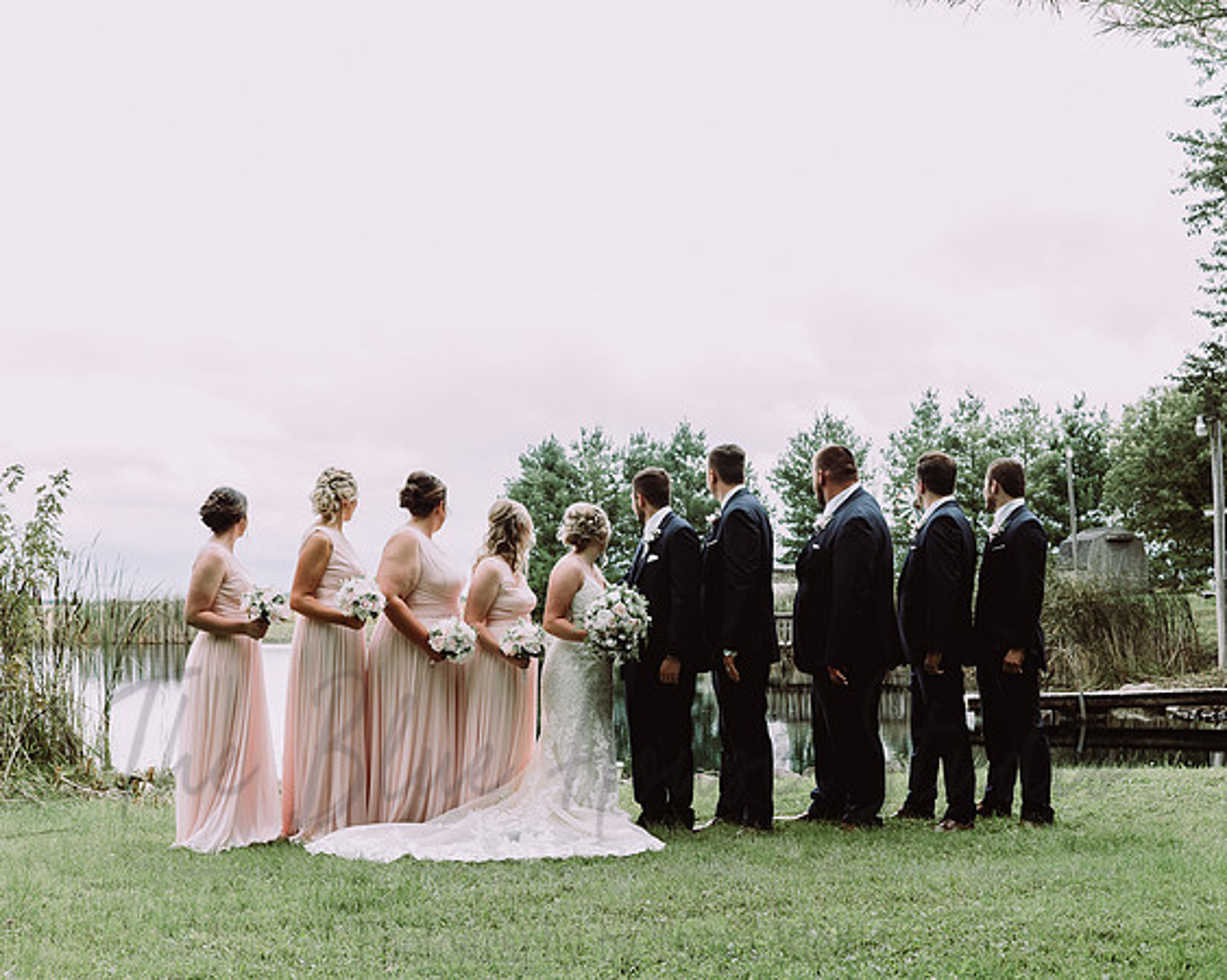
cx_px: 609
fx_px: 1862
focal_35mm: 51
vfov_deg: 29.2
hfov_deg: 36.5
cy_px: 687
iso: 100
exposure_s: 1/80
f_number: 4.5
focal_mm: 28
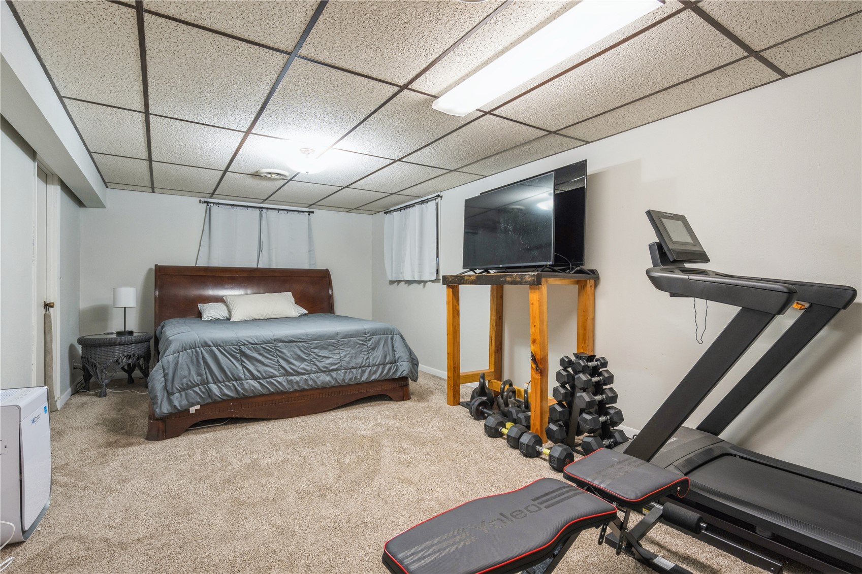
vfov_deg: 70.4
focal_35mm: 17
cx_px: 431
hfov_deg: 93.3
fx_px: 407
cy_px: 287
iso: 400
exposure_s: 1/5
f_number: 8
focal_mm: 17
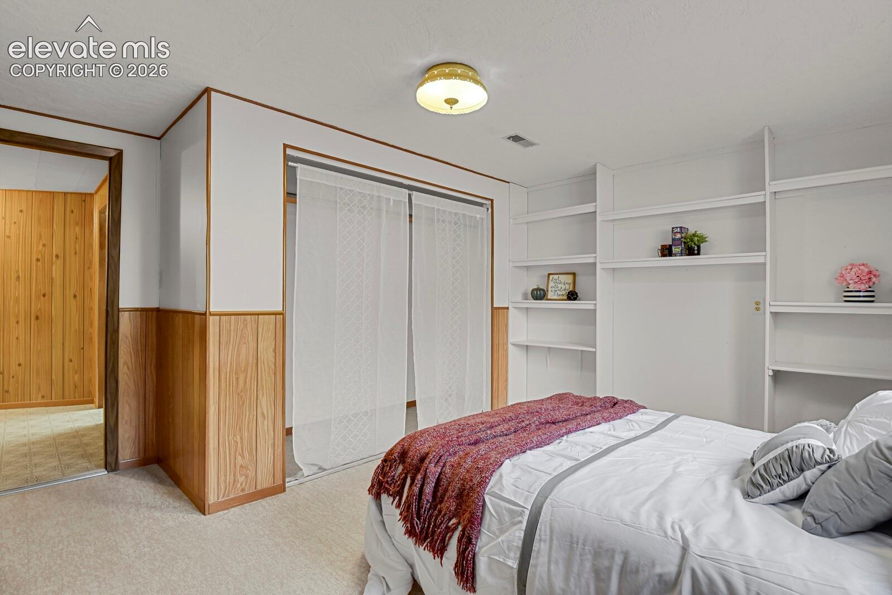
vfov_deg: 70.4
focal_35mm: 17
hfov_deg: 93.3
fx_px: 421
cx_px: 446
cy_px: 298
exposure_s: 1/20
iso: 12800
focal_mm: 17
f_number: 8
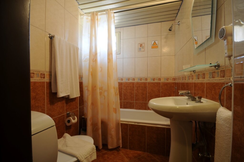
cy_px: 81
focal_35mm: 15
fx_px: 102
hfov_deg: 100.5
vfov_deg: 77.2
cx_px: 122
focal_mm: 10
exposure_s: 1/1.3
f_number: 7.1
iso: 200
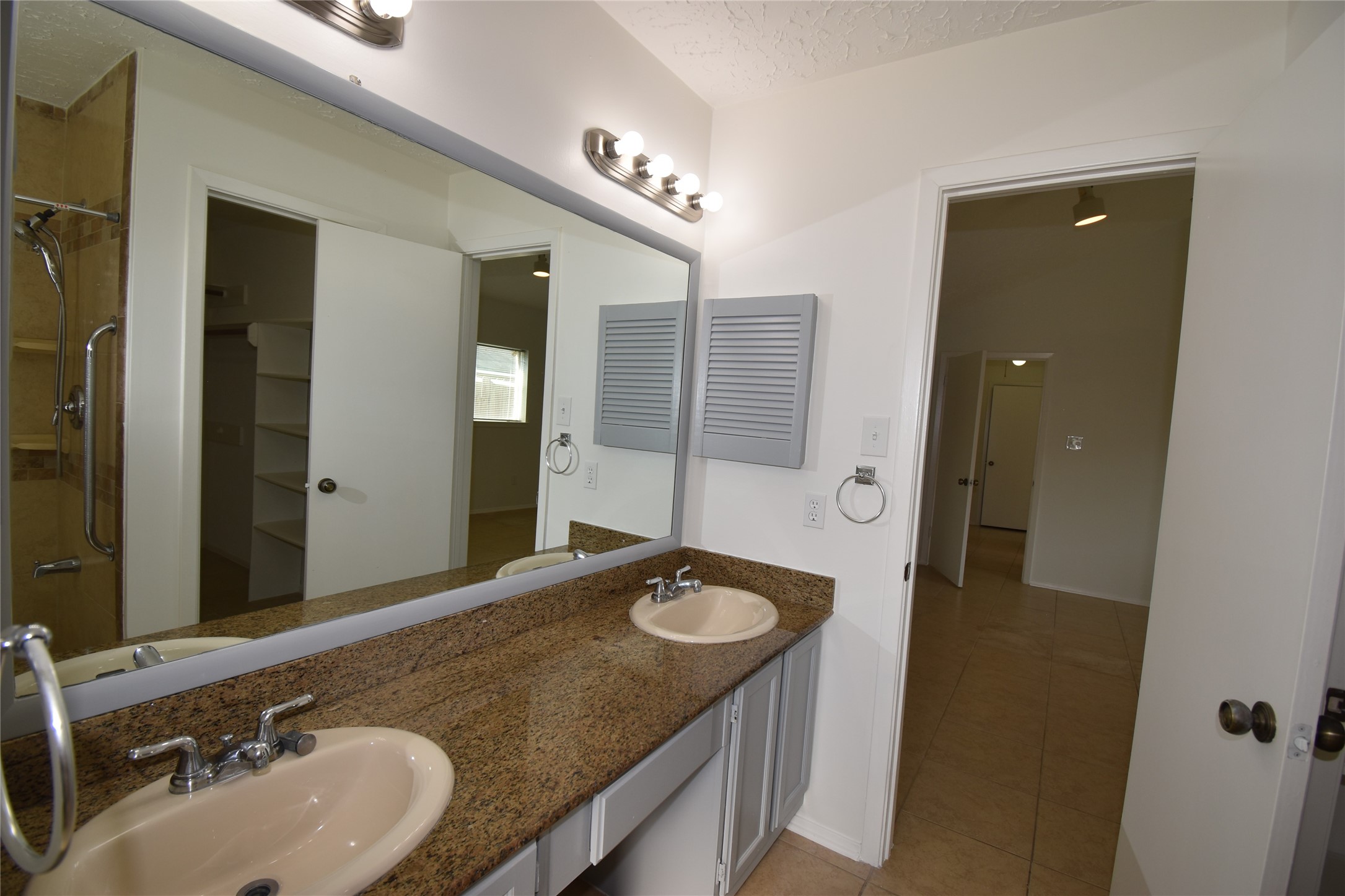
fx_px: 560
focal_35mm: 15
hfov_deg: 100.4
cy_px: 448
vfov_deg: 77.3
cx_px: 672
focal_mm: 10
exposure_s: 1/125
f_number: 5.6
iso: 220
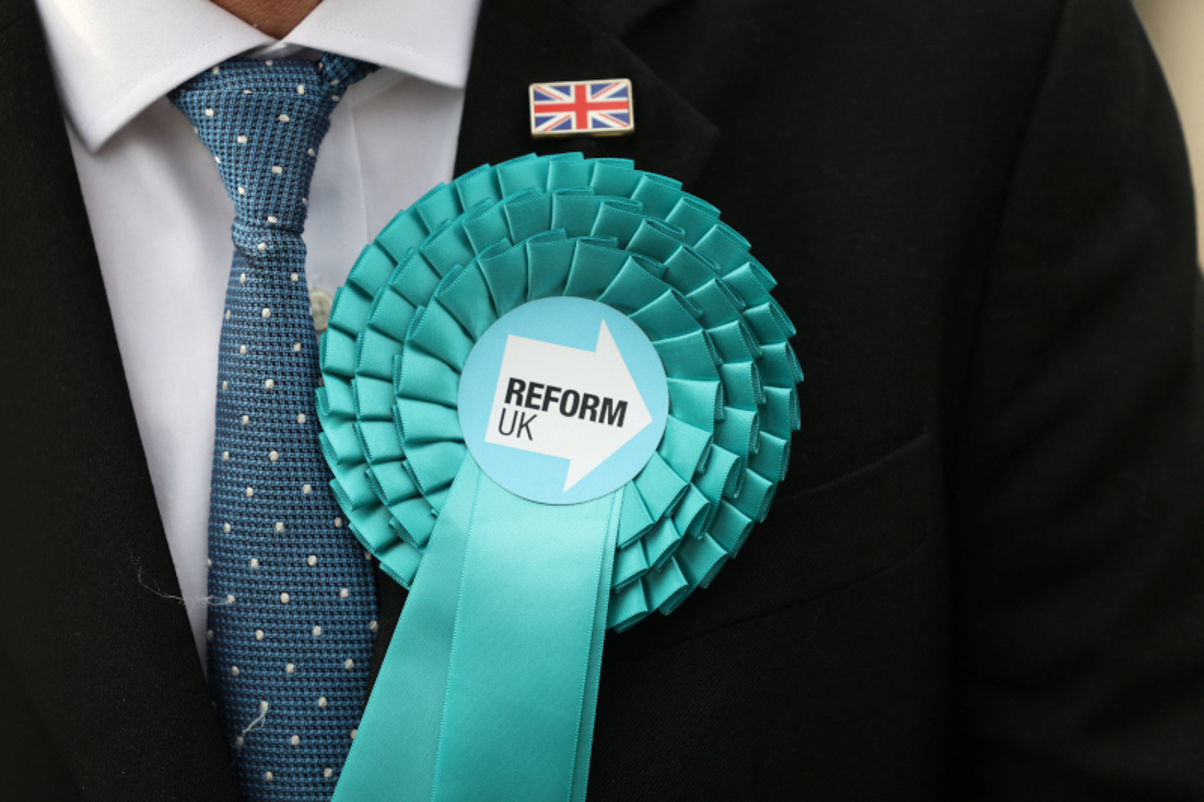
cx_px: 602
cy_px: 401
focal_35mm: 35
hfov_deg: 54.4
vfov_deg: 37.8
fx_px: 1170
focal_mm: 35
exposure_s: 1/40
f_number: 8
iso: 50
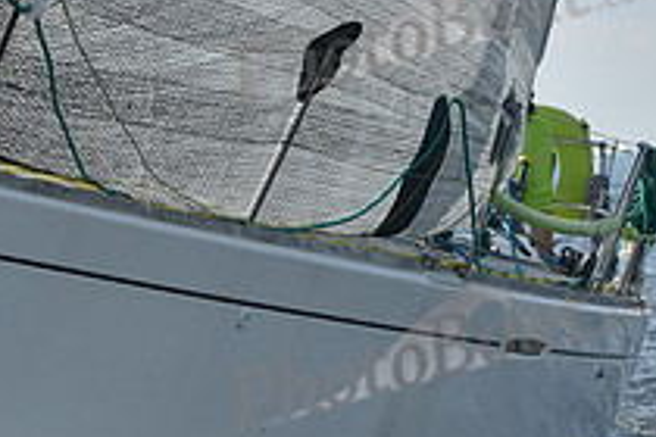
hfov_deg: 6.6
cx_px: 72
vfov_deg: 4.4
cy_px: 233
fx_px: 5648
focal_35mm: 310
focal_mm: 112
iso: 250
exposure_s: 1/1250
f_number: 8
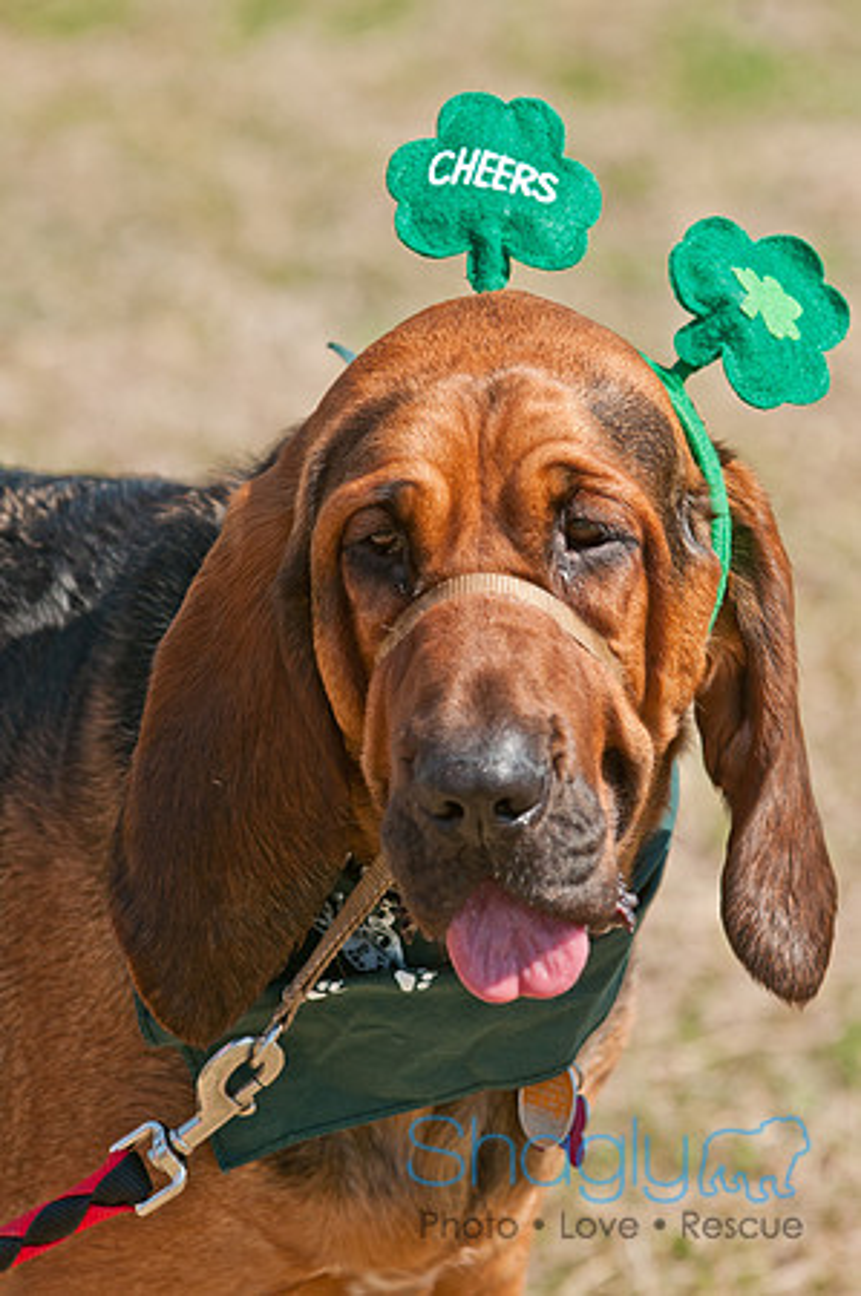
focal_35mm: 248
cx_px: 430
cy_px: 648
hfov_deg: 5.5
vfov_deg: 8.3
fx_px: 8899
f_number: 5.6
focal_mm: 165
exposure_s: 1/400
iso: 200
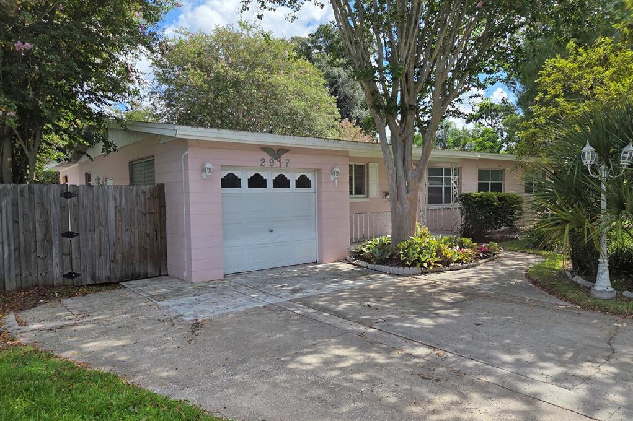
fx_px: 422
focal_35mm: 24
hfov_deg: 73.8
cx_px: 317
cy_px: 217
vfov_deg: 53.1
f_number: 1.8
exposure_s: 1/3628
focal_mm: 5.4
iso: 80
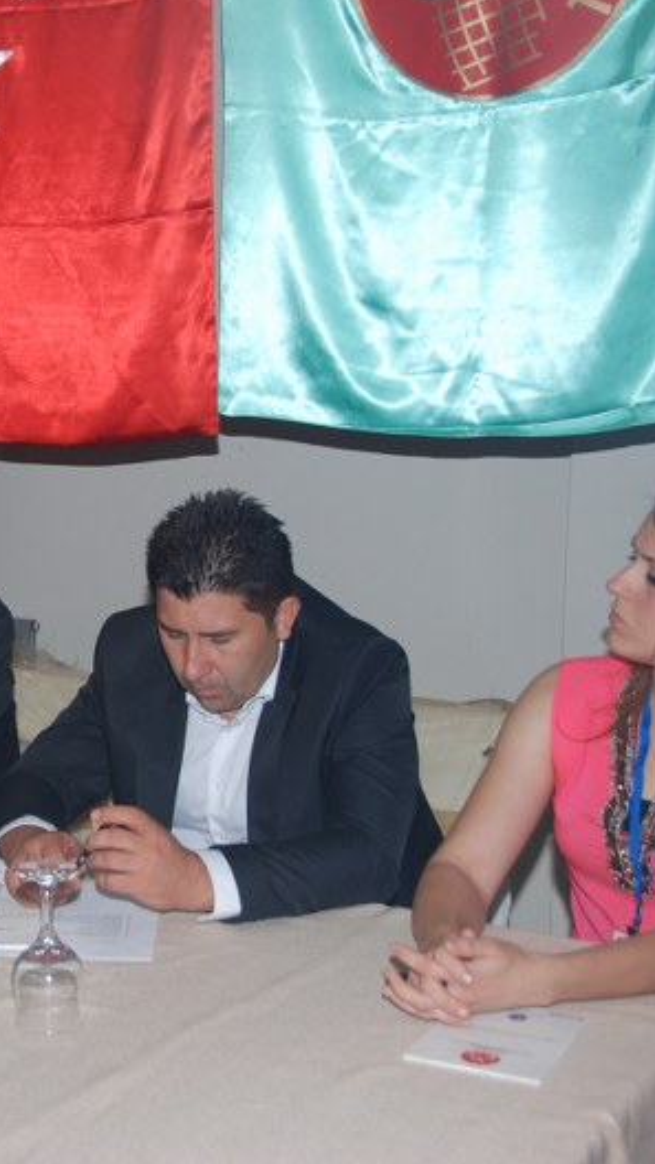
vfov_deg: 33.8
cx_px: 24
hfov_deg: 19.0
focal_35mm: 62
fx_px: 1914
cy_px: 576
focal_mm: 26
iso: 200
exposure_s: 1/60
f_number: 4
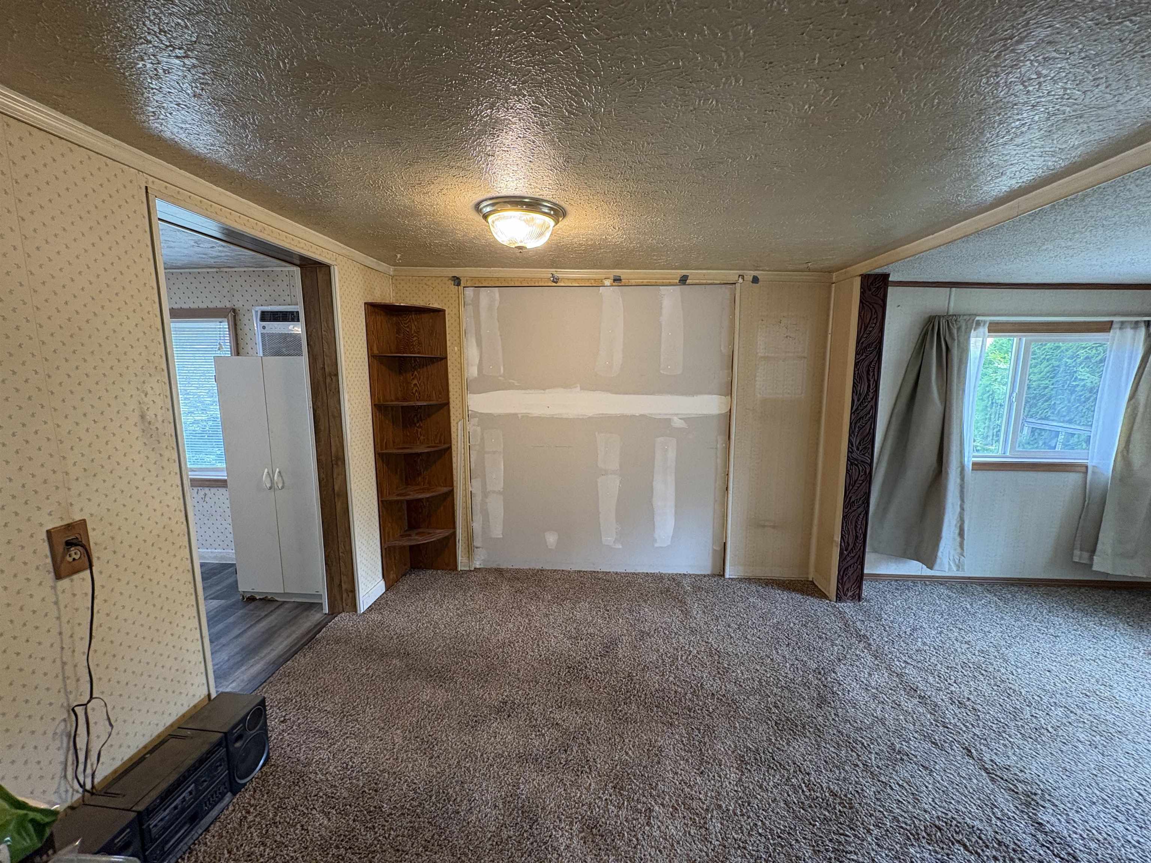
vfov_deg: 85.7
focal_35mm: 14
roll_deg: -0.2
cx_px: 576
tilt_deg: -9.0
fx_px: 466
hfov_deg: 102.1
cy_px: 432
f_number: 2.2
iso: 200
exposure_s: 1/60
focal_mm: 2.22
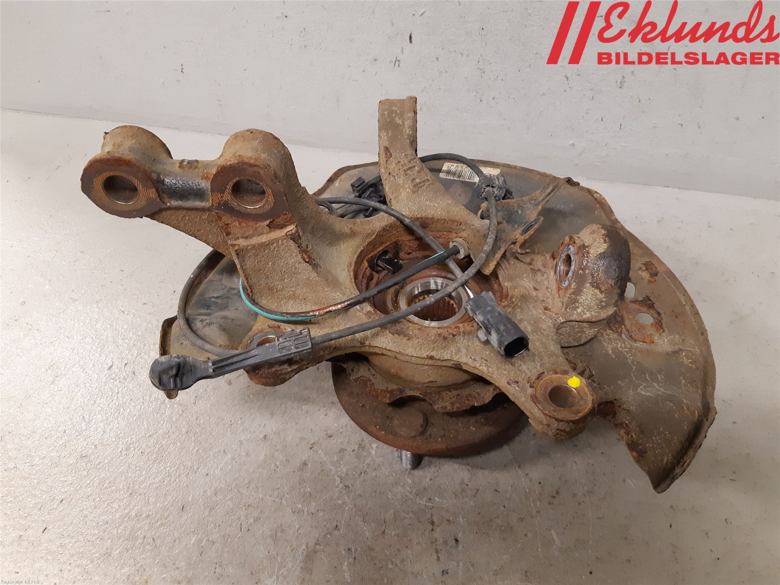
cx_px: 390
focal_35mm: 26
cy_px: 292
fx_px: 586
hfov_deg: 67.3
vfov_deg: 53.1
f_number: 1.7
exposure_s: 1/50
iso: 250
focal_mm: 3.93
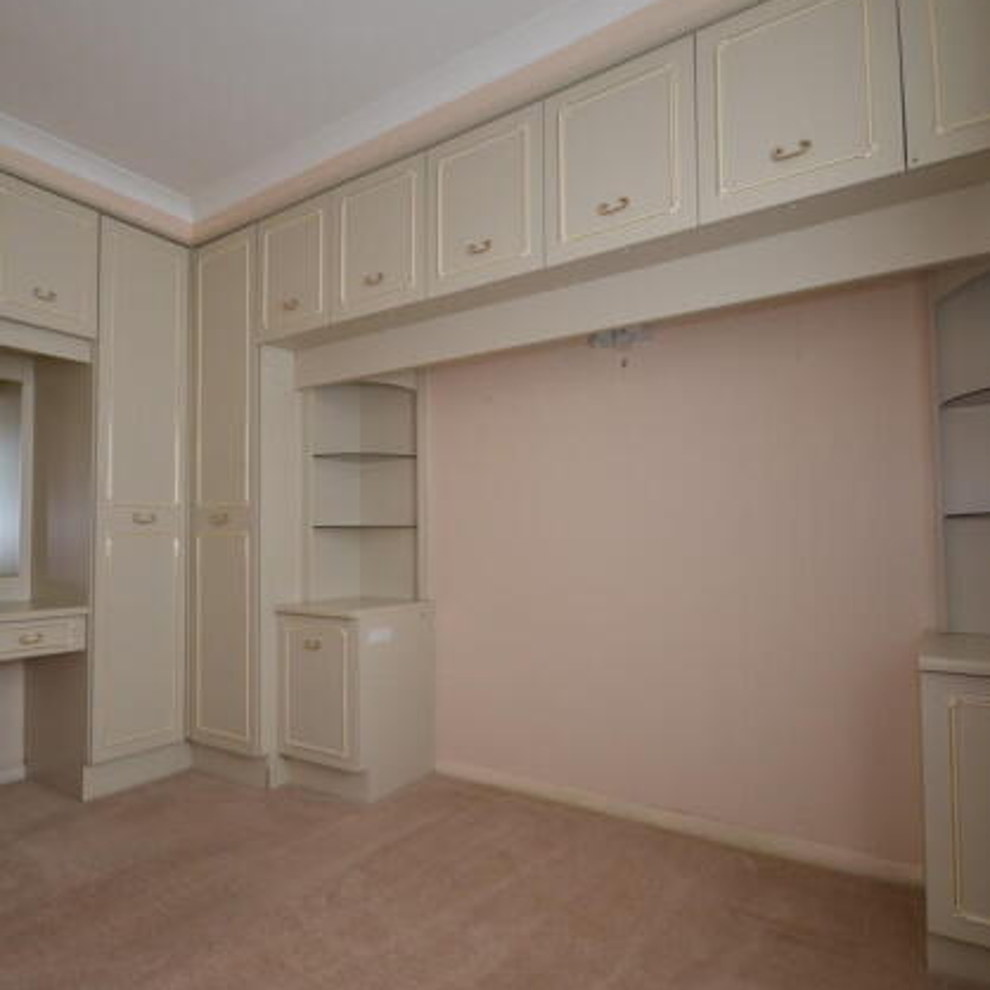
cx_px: 397
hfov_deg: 74.0
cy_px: 506
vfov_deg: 74.8
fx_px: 647
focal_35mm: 20
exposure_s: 1/60
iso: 450
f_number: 4
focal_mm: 10
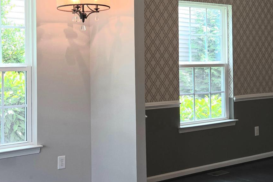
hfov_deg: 34.9
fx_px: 432
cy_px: 53
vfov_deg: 23.6
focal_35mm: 57
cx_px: 104
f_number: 1.8
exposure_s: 1/60.2
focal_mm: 5.4
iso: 25
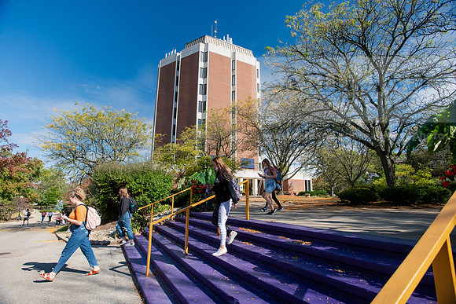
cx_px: 228
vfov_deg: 64.6
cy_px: 152
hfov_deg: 86.9
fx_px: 241
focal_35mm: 19
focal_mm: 19
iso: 500
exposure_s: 1/320
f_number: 7.1
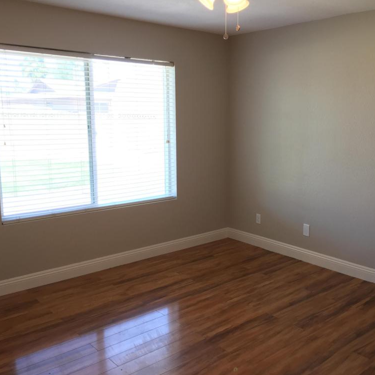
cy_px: 190
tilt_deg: -8.7
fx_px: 429
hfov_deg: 46.7
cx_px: 238
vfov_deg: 47.2
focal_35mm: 35
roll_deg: -1.1
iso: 40
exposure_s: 1/30
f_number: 2.2
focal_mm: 4.15
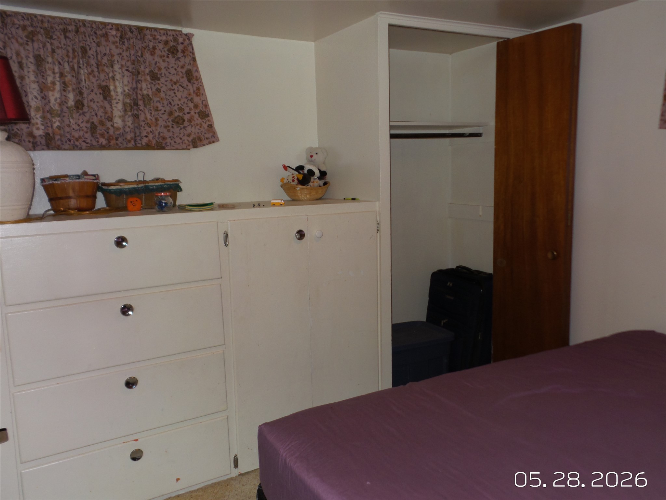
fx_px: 539
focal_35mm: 28
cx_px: 333
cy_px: 250
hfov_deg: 63.4
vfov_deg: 49.7
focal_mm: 5
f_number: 2.9
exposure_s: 1/30
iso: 125
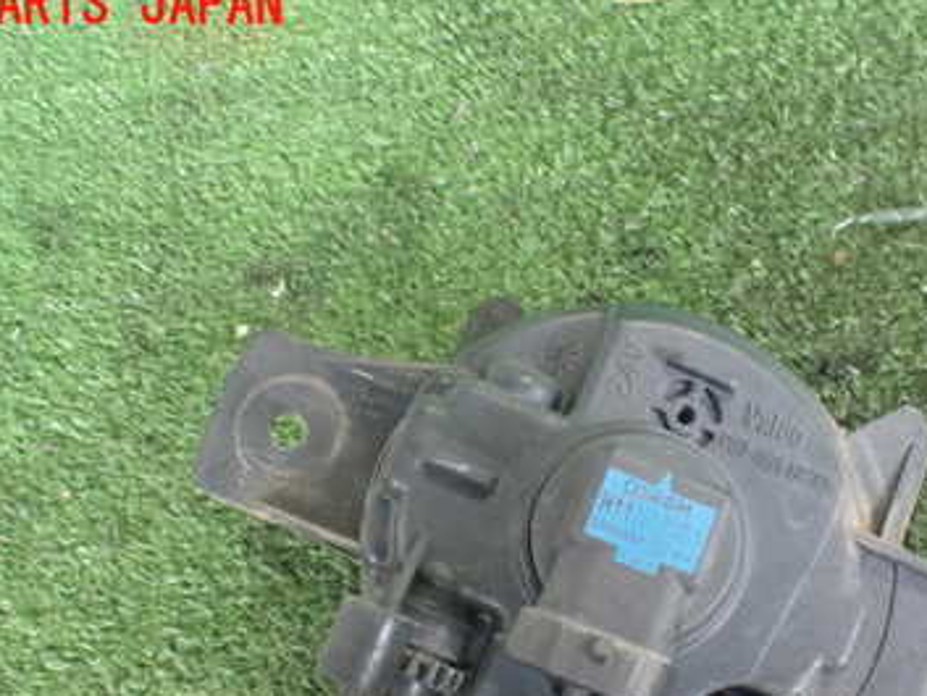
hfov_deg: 37.2
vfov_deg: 27.9
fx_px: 1366
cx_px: 593
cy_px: 565
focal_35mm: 51
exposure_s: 1/100
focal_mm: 5.4
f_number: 2.3
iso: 800
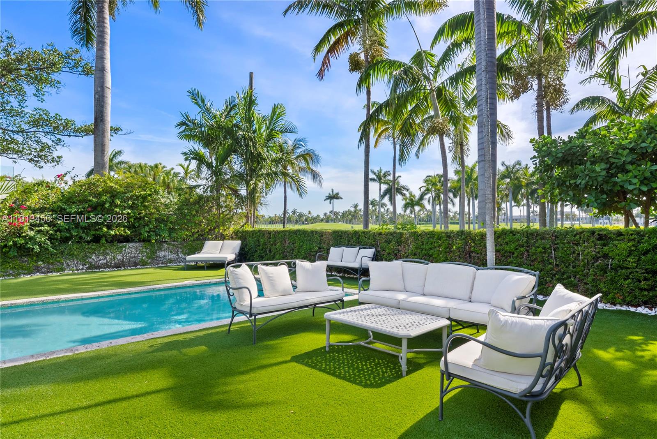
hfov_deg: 81.2
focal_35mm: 21
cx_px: 328
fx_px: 383
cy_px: 220
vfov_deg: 59.5
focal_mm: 21
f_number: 8
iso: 100
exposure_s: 1/40
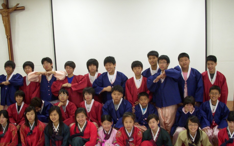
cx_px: 118
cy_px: 87
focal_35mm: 45
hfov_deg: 44.4
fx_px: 287
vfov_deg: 28.5
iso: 200
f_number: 3.3
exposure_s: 1/13
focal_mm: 6.3
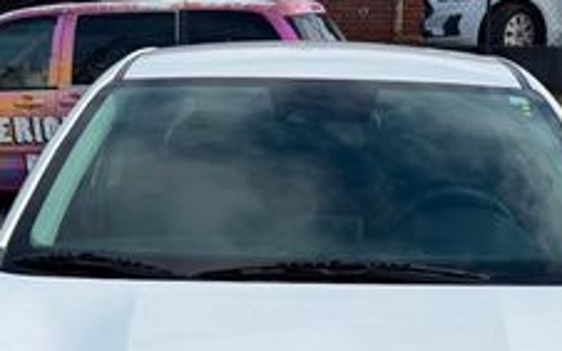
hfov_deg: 28.5
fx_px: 1102
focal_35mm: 72
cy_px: 448
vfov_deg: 17.1
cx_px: 351
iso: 80
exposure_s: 1/4405
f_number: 1.78
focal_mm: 6.76
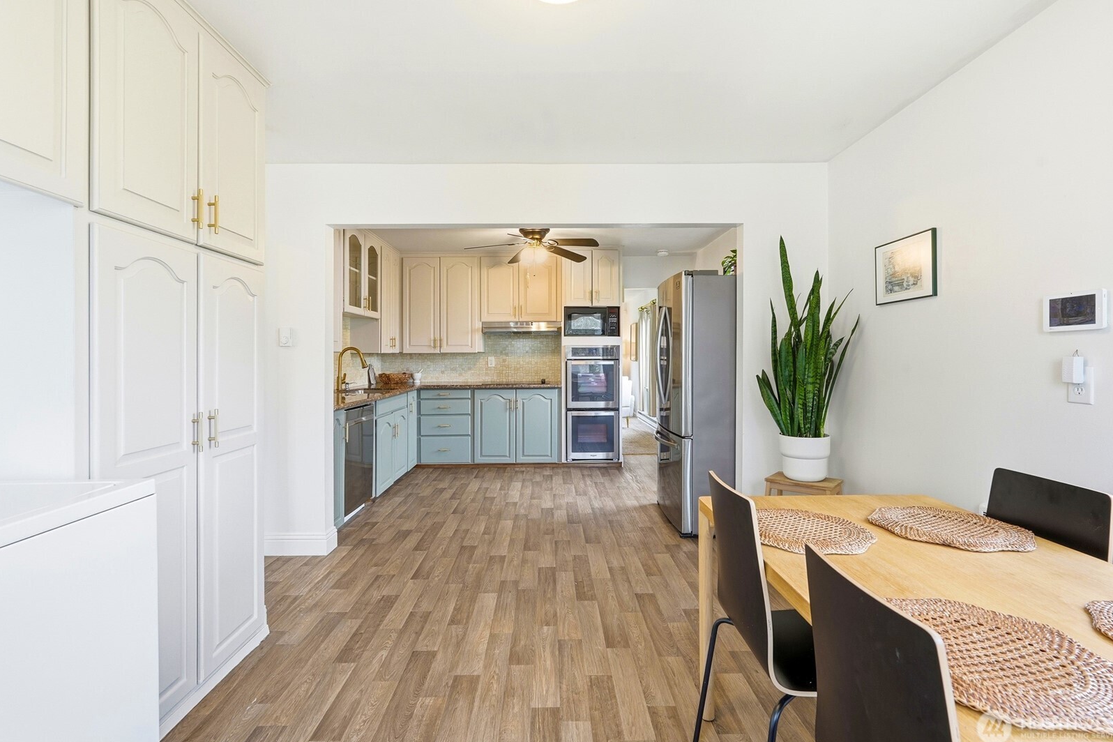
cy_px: 361
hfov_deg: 93.3
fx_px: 526
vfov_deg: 70.4
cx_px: 555
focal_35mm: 17
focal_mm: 16
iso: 400
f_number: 9
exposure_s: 1/250
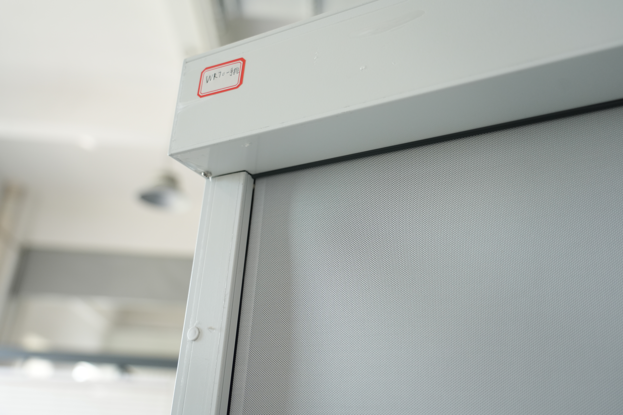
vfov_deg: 37.9
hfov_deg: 54.4
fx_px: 606
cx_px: 312
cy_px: 208
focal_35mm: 35
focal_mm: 35
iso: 800
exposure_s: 1/60
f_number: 4
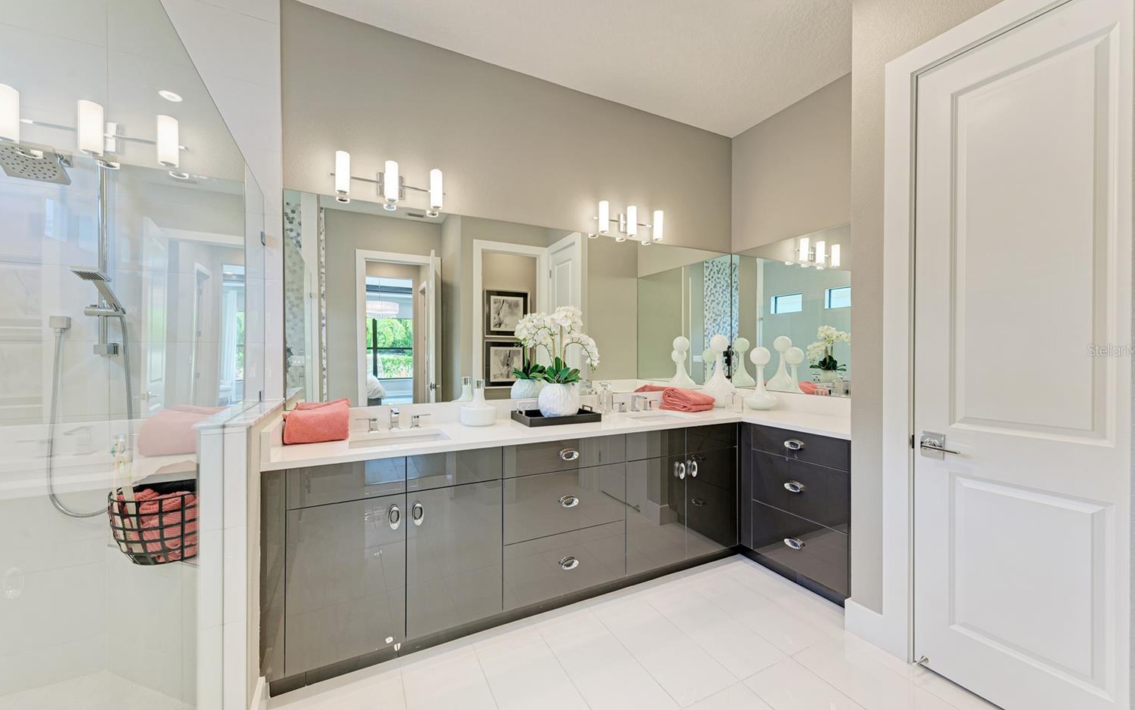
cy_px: 350
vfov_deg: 82.8
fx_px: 402
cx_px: 551
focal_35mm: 13
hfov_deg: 109.3
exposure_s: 1/5
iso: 200
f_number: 9
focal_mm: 12
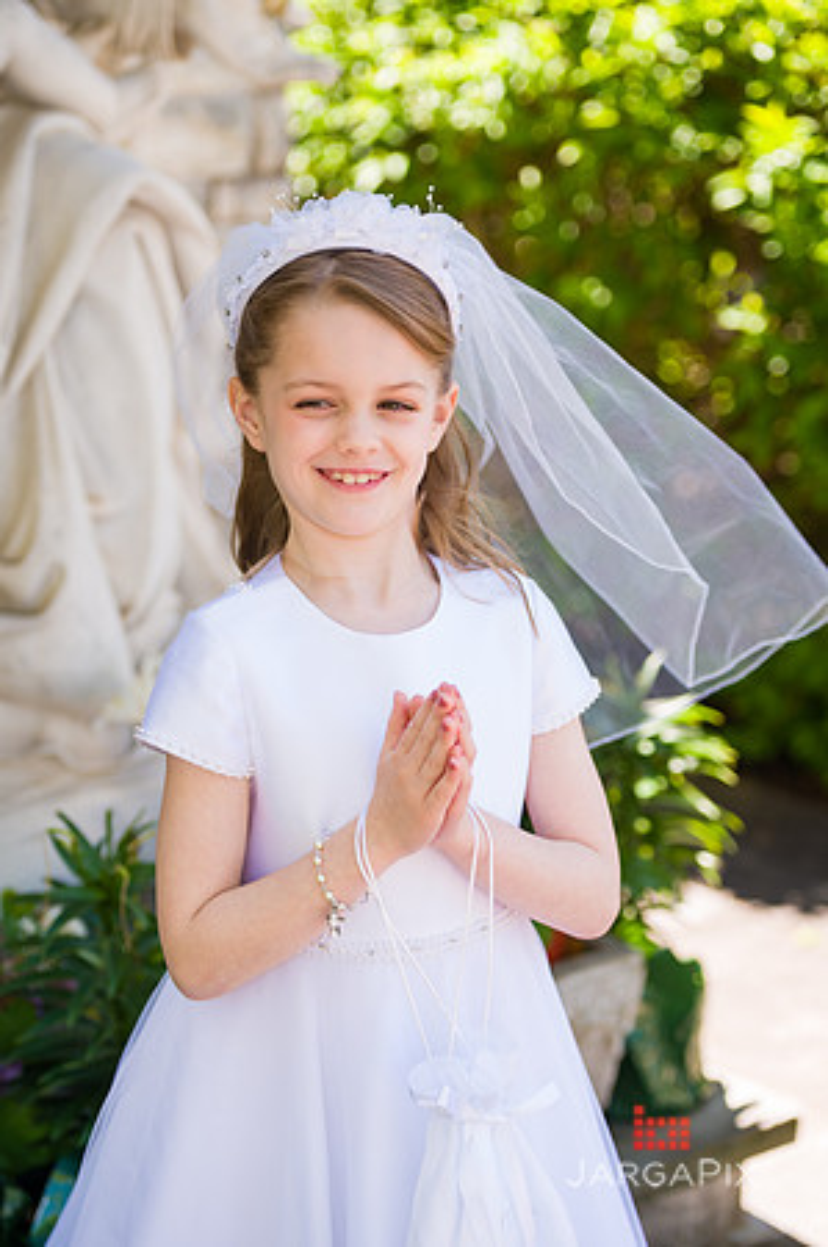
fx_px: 2420
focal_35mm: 70
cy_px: 624
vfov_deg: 28.9
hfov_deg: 19.4
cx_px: 414
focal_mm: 70
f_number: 3.2
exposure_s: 1/500
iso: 200
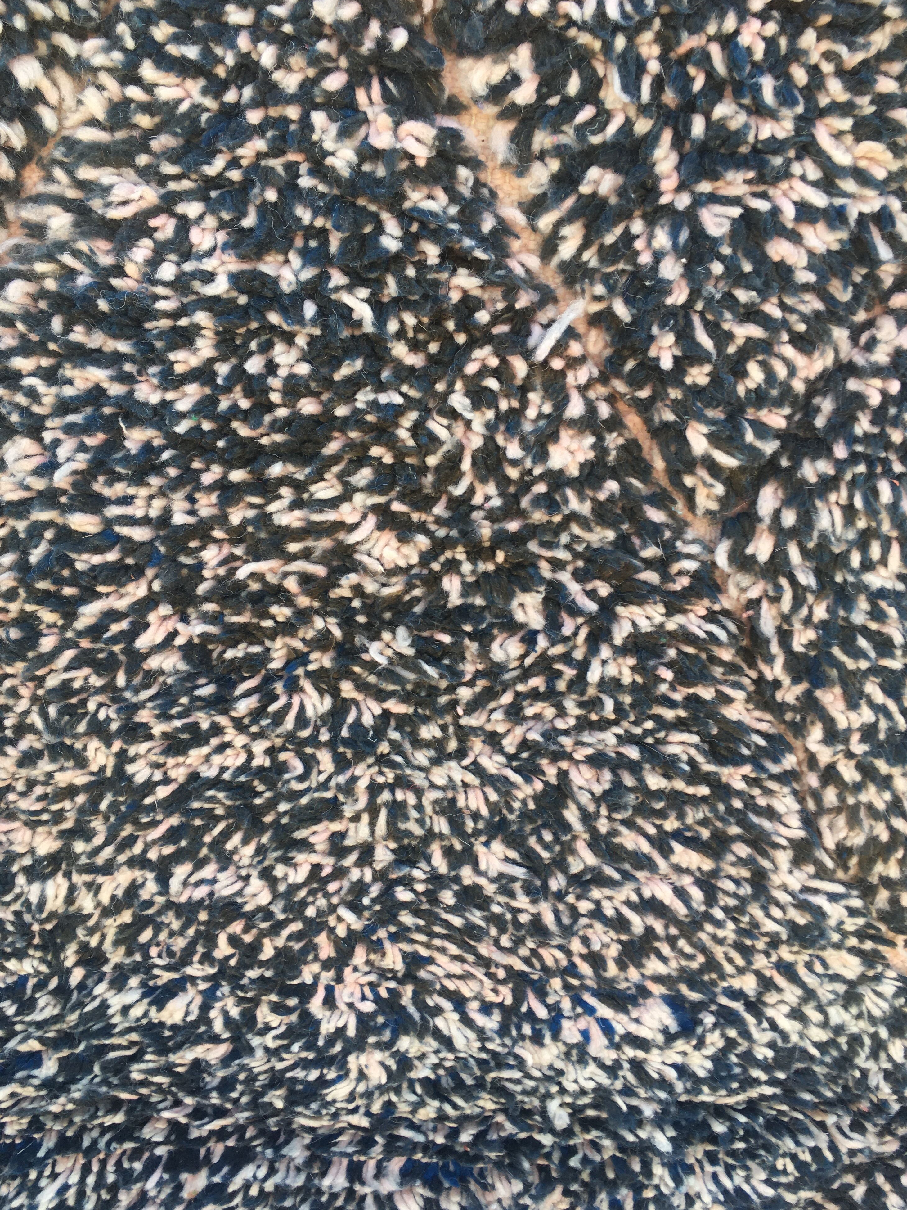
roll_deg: +1.3
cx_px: 455
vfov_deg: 60.0
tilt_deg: -19.1
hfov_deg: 46.8
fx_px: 1048
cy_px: 608
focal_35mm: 30
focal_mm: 4.15
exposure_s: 1/187
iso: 25
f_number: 2.2
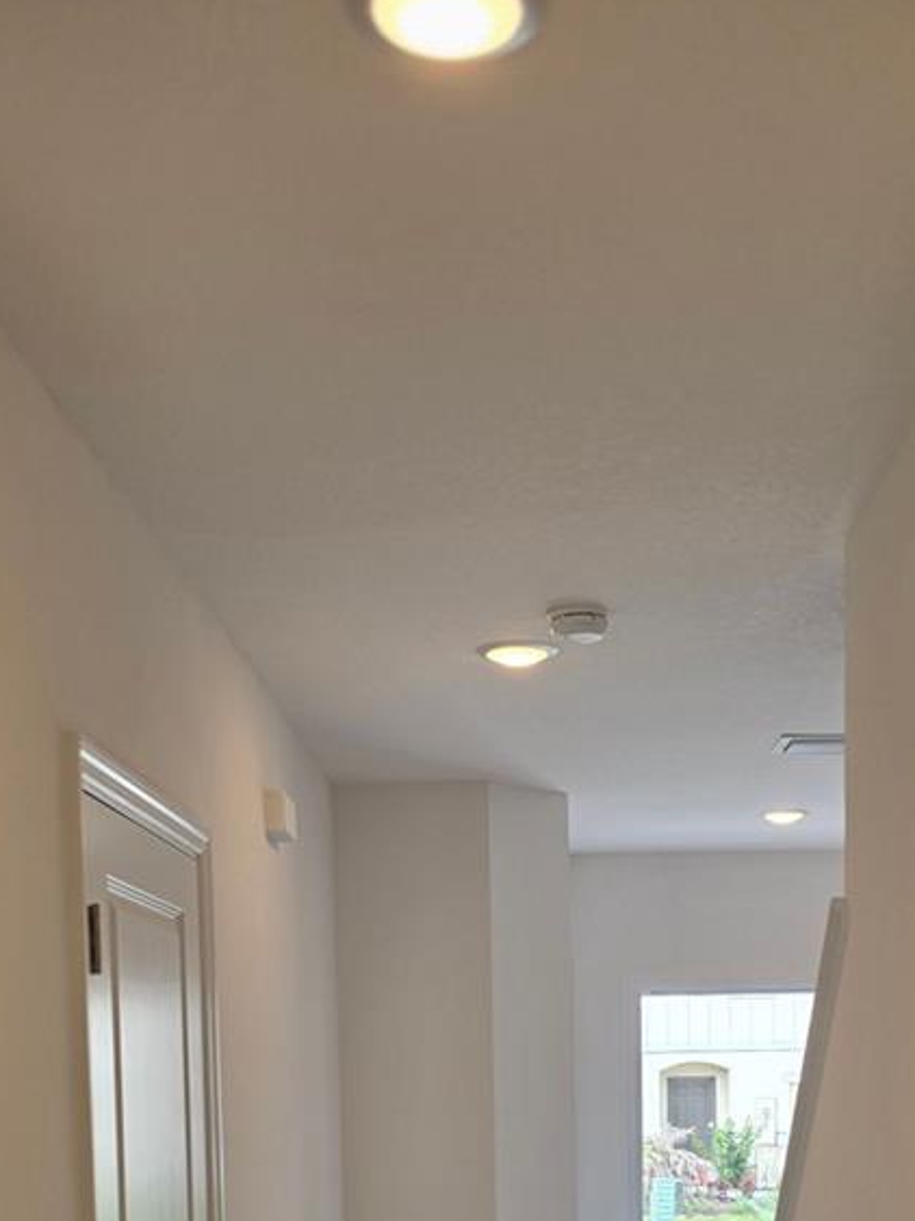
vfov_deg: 35.3
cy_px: 1219
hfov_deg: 29.6
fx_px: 1728
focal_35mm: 49
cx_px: 551
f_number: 1.4
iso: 20
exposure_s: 1/120
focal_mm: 6.5
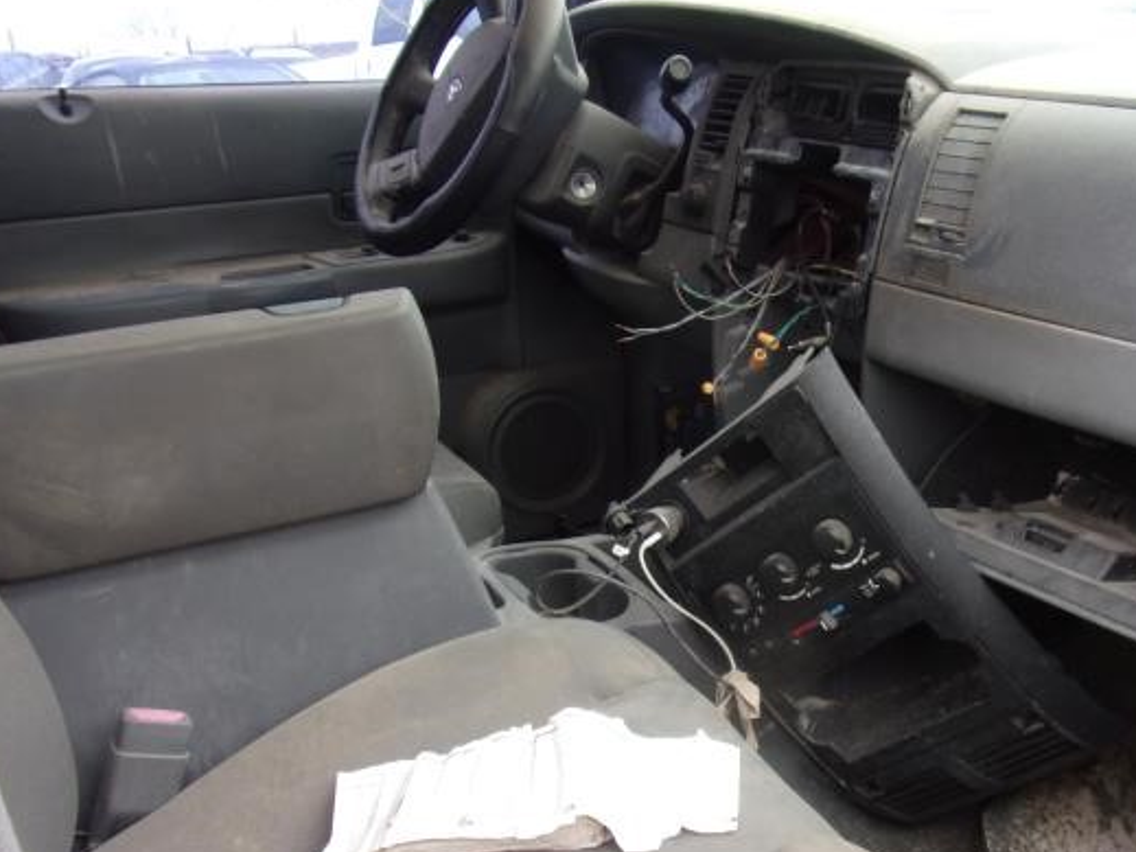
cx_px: 816
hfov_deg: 48.7
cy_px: 523
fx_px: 1214
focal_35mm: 37
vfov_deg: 38.4
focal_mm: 4.3
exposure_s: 1/40
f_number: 3.3
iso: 80
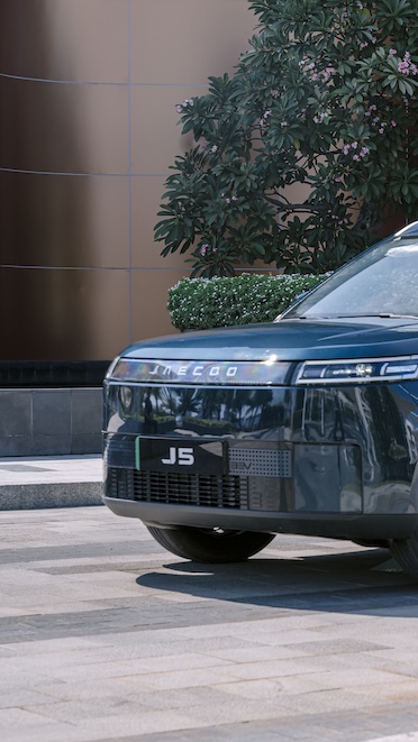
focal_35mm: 111
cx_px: 490
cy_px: 369
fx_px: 2186
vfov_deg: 19.3
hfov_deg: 10.7
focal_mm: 70
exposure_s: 1/200
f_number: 7.1
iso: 320
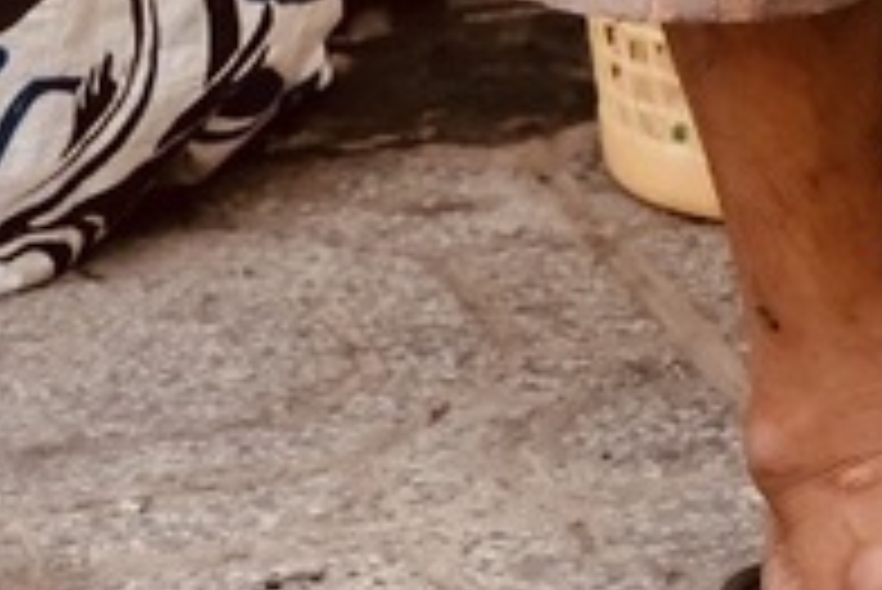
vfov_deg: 5.8
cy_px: -561
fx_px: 5664
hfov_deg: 8.2
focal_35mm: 231
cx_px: 2052
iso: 400
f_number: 4
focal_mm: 20.5
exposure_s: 1/210
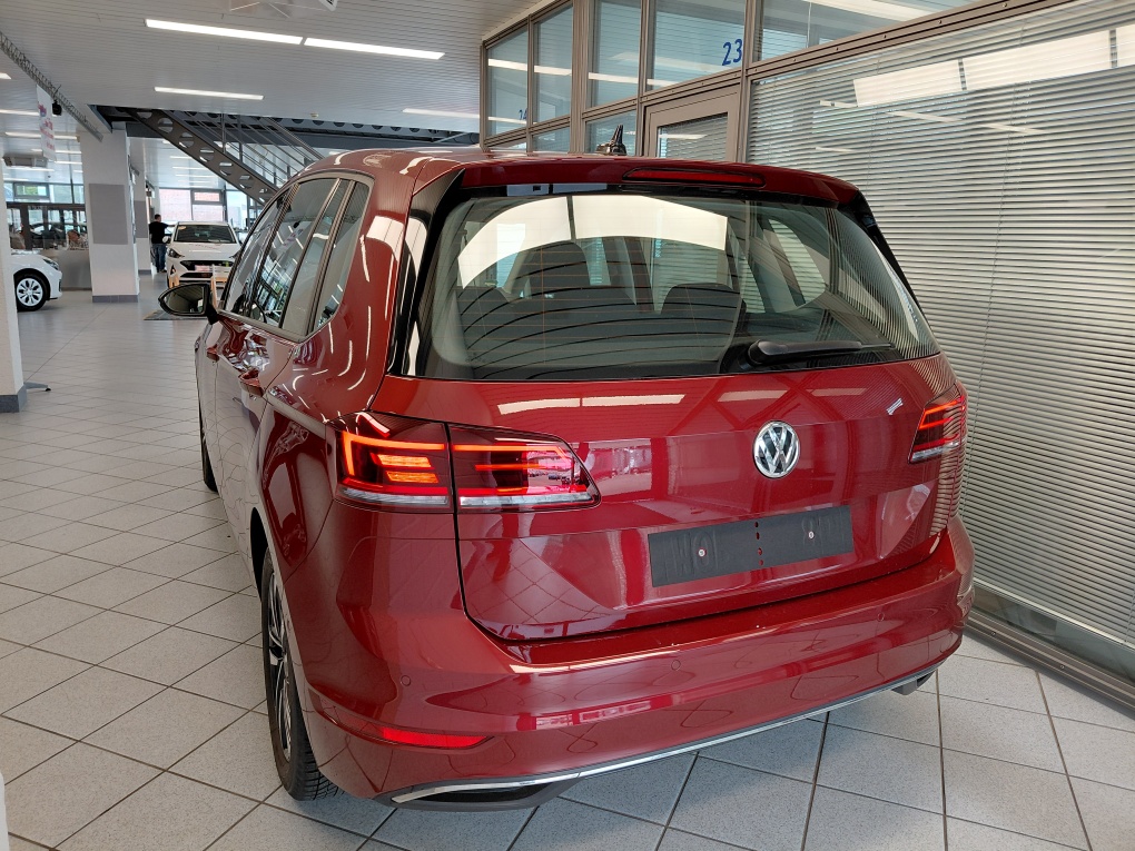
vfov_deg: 54.9
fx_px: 820
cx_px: 568
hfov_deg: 69.4
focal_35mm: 25
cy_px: 426
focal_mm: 4.69
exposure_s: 1/100
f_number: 1.8
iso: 100
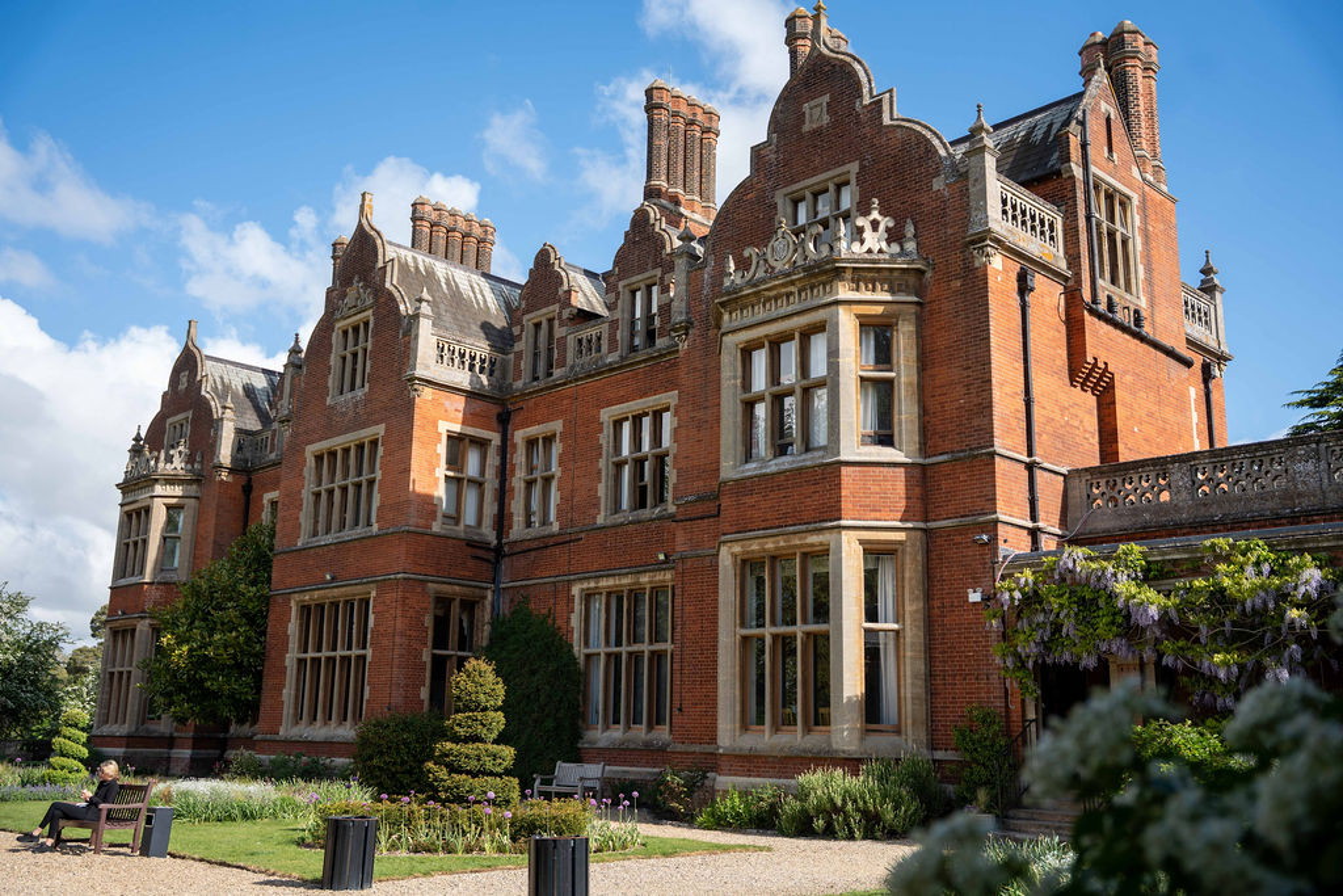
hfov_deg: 55.8
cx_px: 672
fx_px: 1268
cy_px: 448
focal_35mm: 34
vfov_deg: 38.9
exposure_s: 1/2000
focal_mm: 34
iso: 250
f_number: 2.8
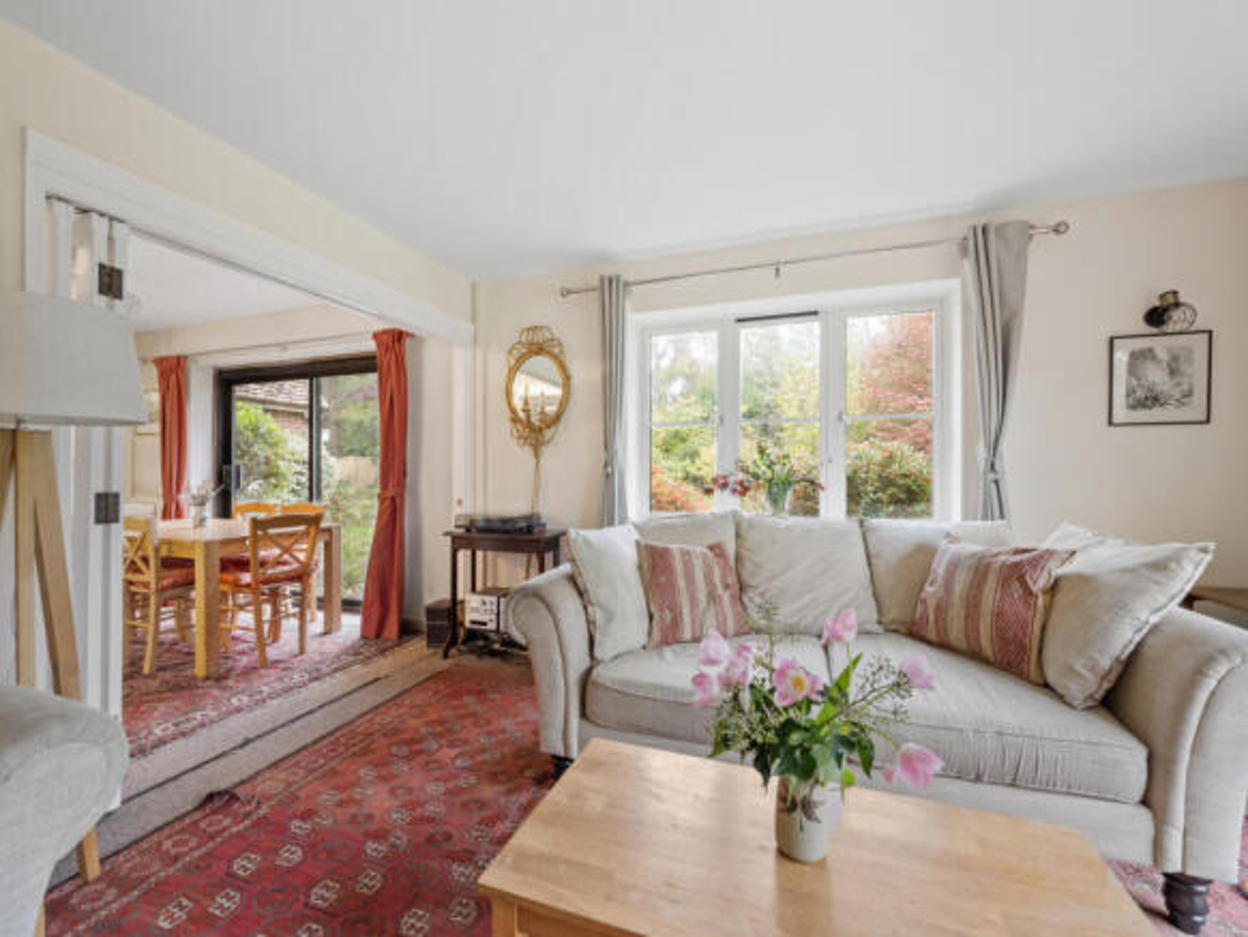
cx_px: 624
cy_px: 468
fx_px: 505
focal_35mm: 14
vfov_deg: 85.7
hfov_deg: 102.0
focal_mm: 7
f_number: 7.1
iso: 200
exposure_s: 1.3
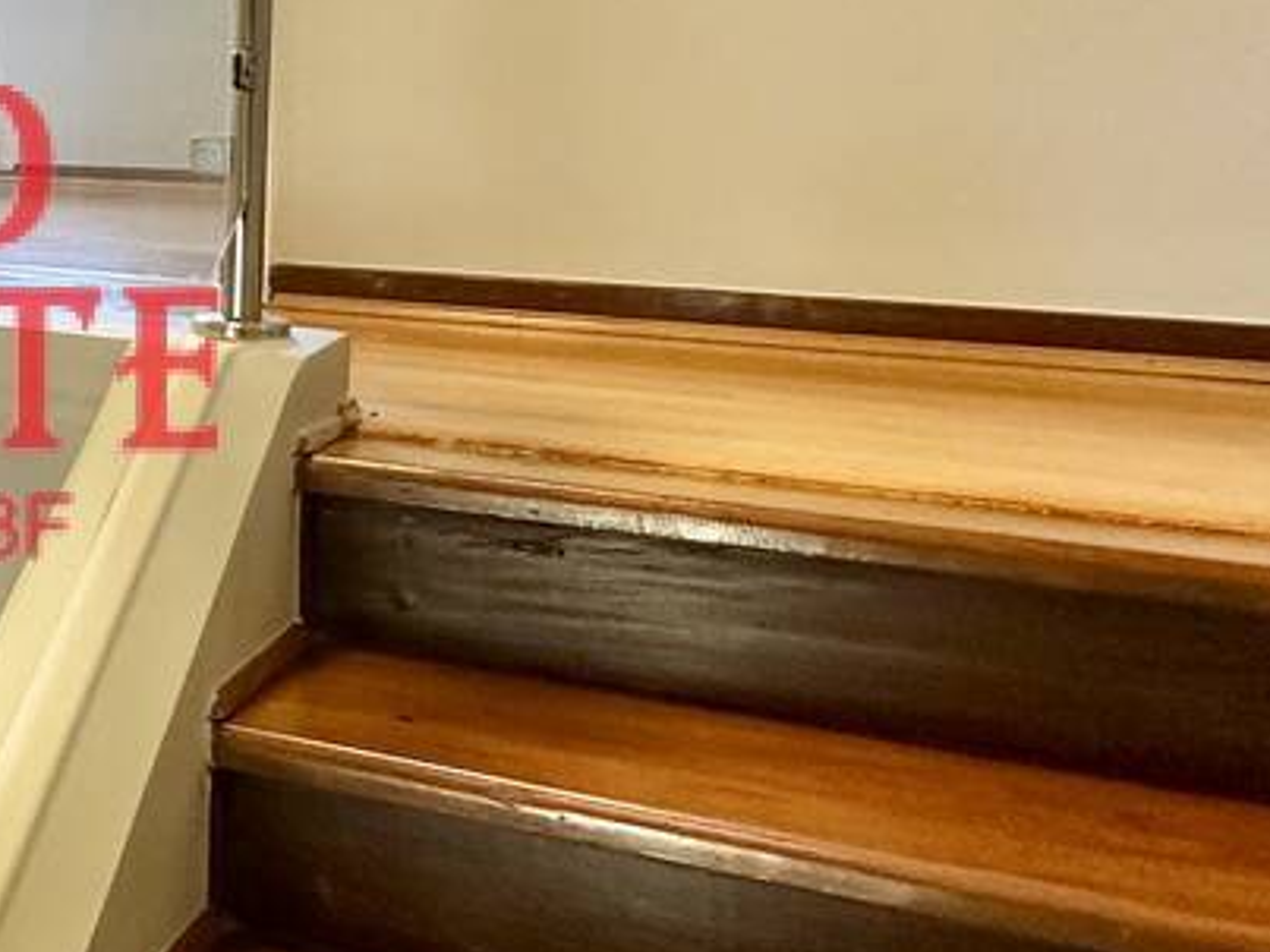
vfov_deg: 27.9
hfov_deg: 31.0
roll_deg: -2.4
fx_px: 1834
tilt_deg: -0.5
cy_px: 73
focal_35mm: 50
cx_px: -318
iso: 160
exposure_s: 1/60
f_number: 2.2
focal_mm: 2.22
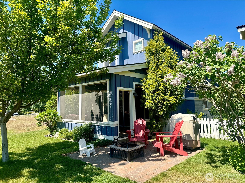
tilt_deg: +5.9
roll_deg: +1.4
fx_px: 170
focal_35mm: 24
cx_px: 122
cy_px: 92
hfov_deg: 71.6
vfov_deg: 56.8
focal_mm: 6.76
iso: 80
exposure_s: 1/2415
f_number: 1.78
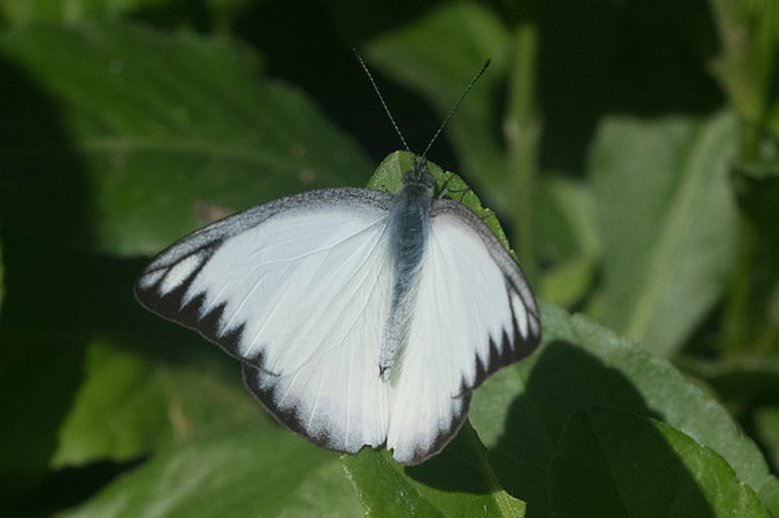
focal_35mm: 471
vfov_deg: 2.9
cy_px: 335
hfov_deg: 4.4
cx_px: 310
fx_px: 10179
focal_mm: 150
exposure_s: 1/800
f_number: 18
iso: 1000
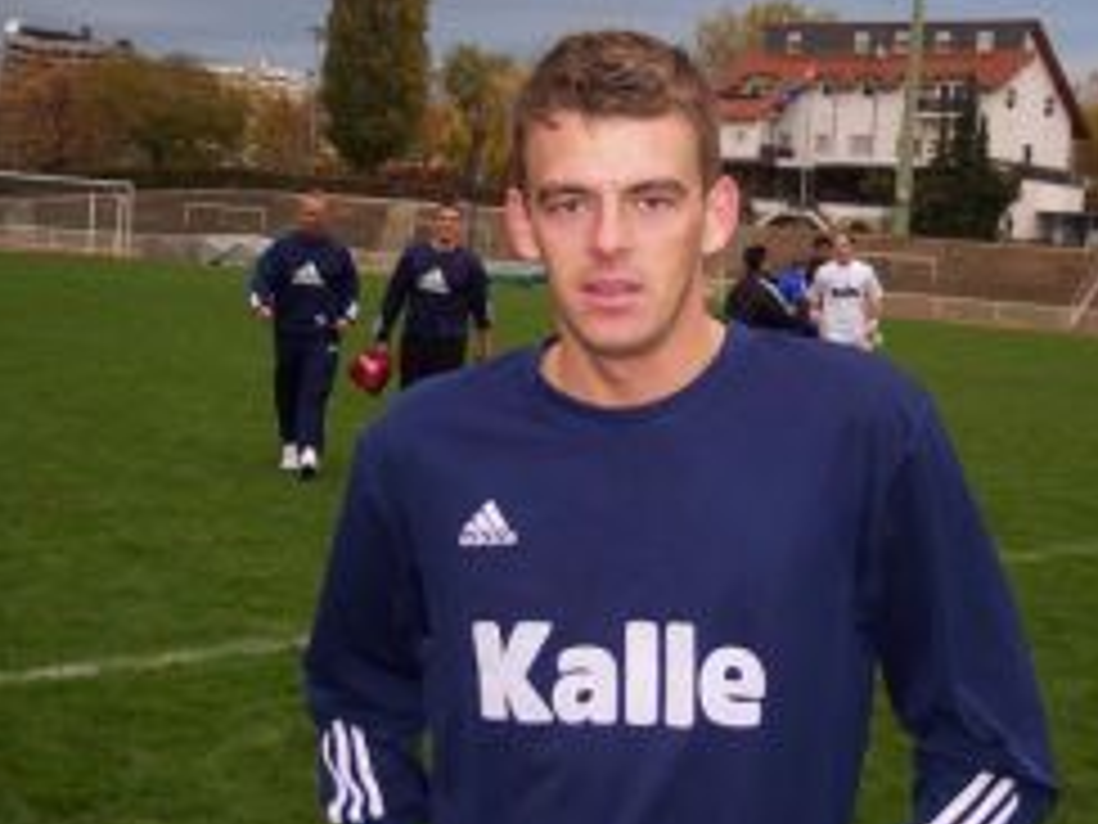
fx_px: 2030
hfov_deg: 30.2
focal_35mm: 64
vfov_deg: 22.9
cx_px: 639
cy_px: 419
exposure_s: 1/60
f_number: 2.8
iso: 100
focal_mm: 8
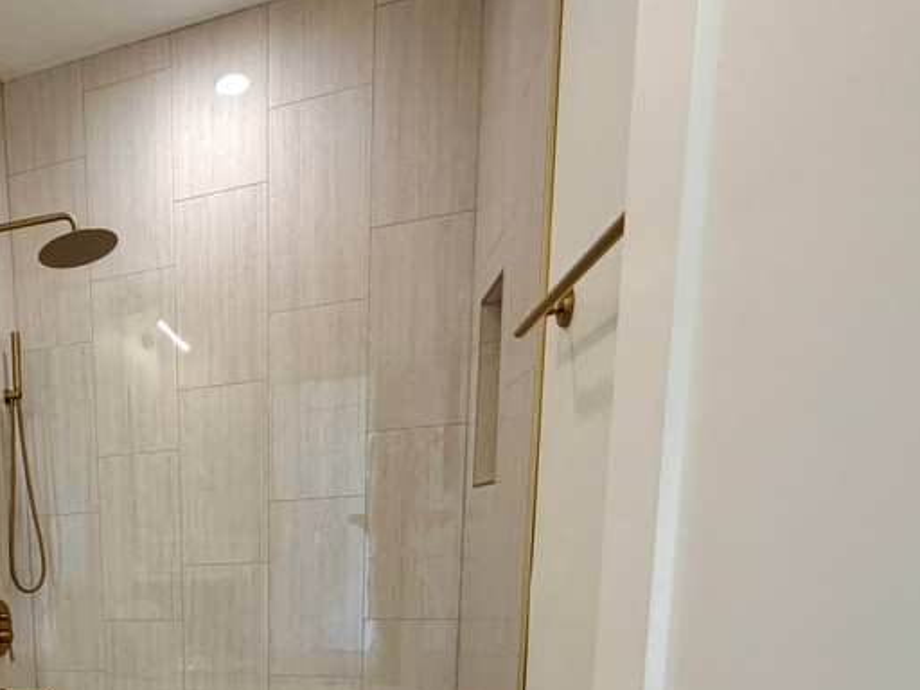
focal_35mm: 28
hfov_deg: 52.9
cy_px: 658
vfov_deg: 44.0
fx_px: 744
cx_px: 41
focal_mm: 2.22
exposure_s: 1/120
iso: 160
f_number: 2.2
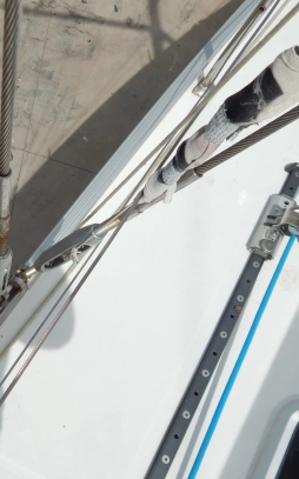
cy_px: 242
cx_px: 40
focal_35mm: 33
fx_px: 431
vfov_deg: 58.2
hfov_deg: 36.3
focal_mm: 4
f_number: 6
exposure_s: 1/1500
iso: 125
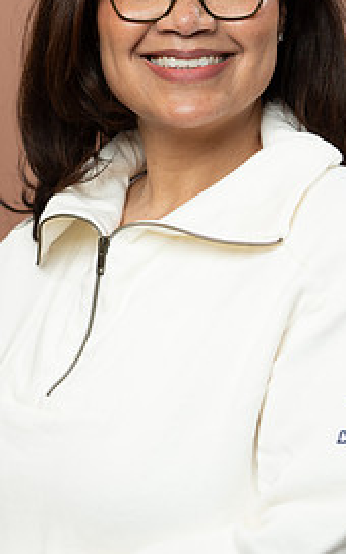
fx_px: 2369
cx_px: 208
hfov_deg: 8.4
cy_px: 200
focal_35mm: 157
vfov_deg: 13.3
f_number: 4
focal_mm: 93
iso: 320
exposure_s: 1/160
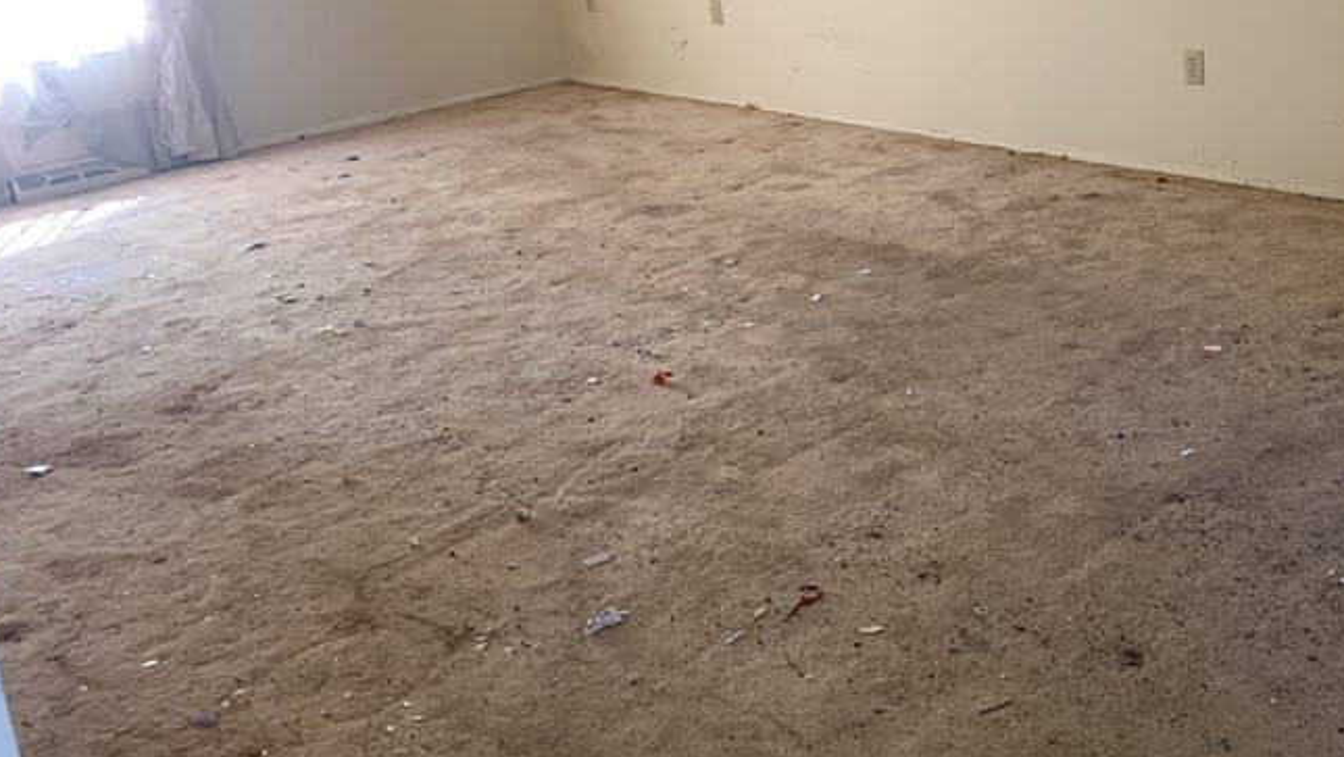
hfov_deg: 43.7
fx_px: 1604
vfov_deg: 26.1
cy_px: 161
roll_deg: +3.3
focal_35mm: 45
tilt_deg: -14.3
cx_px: 1038
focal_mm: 4.25
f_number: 1.8
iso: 200
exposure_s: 1/60
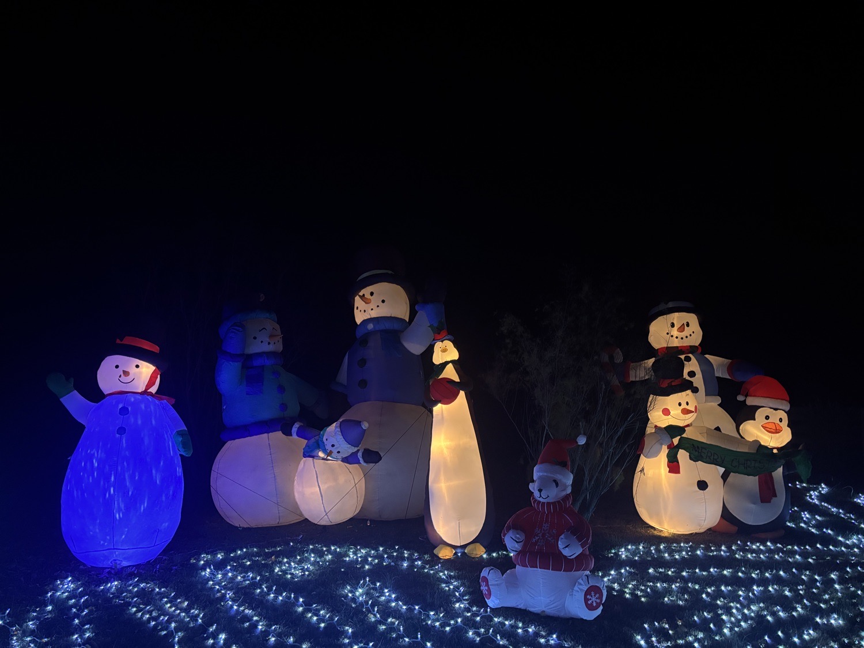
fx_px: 649
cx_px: 432
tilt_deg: +4.1
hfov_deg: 67.3
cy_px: 324
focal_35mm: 26
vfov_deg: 53.1
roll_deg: -0.6
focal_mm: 5.96
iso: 1000
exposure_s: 1/30
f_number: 1.6
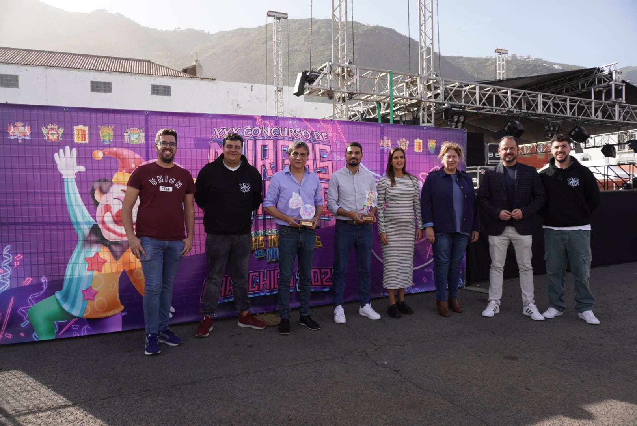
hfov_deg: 73.7
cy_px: 213
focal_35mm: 24
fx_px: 425
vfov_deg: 53.2
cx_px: 318
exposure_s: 1/1250
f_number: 3.5
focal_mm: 16
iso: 200
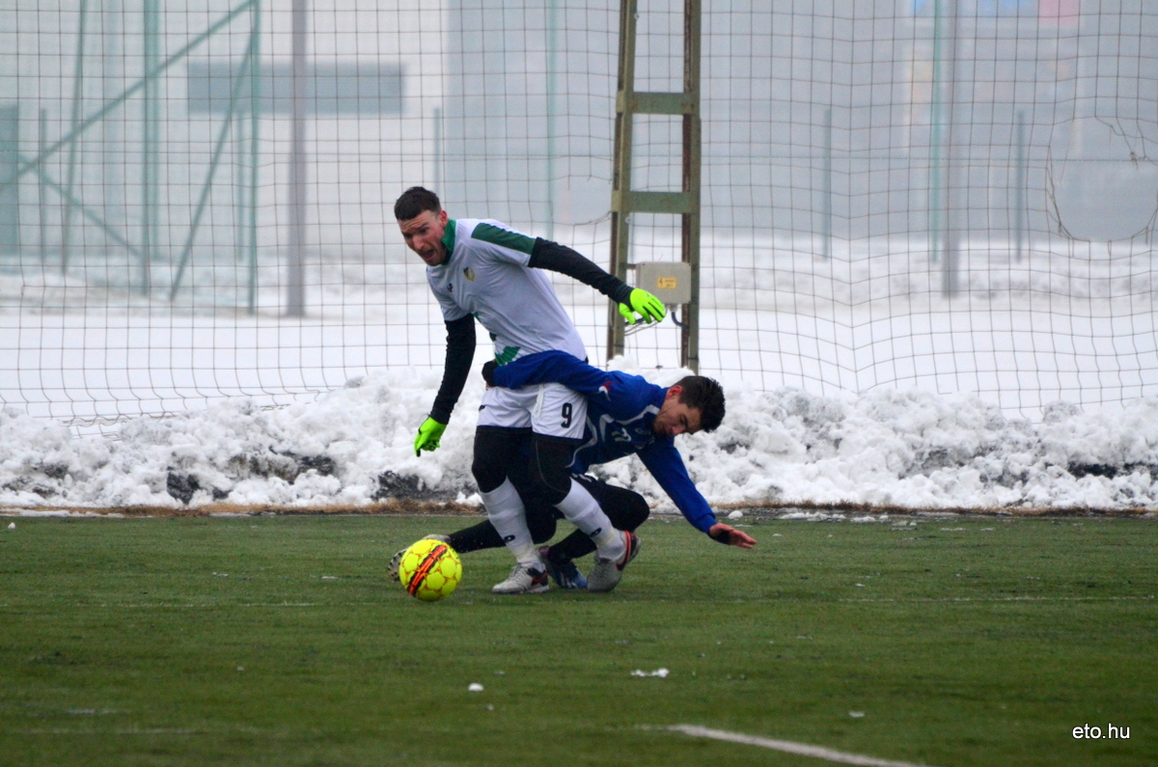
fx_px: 14446
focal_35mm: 450
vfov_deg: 3.0
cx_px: 579
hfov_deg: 4.6
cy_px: 384
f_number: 5.6
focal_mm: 300
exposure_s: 1/1250
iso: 1250
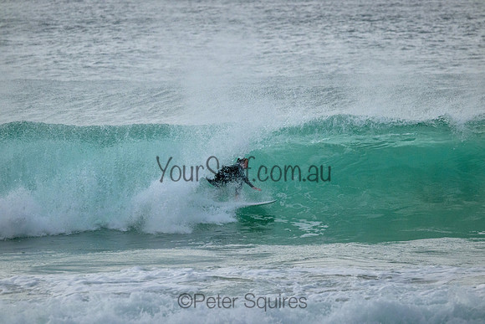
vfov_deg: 2.9
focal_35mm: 470
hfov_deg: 4.4
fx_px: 6333
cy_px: 162
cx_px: 242
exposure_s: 1/2000
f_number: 10
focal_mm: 470
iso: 4500
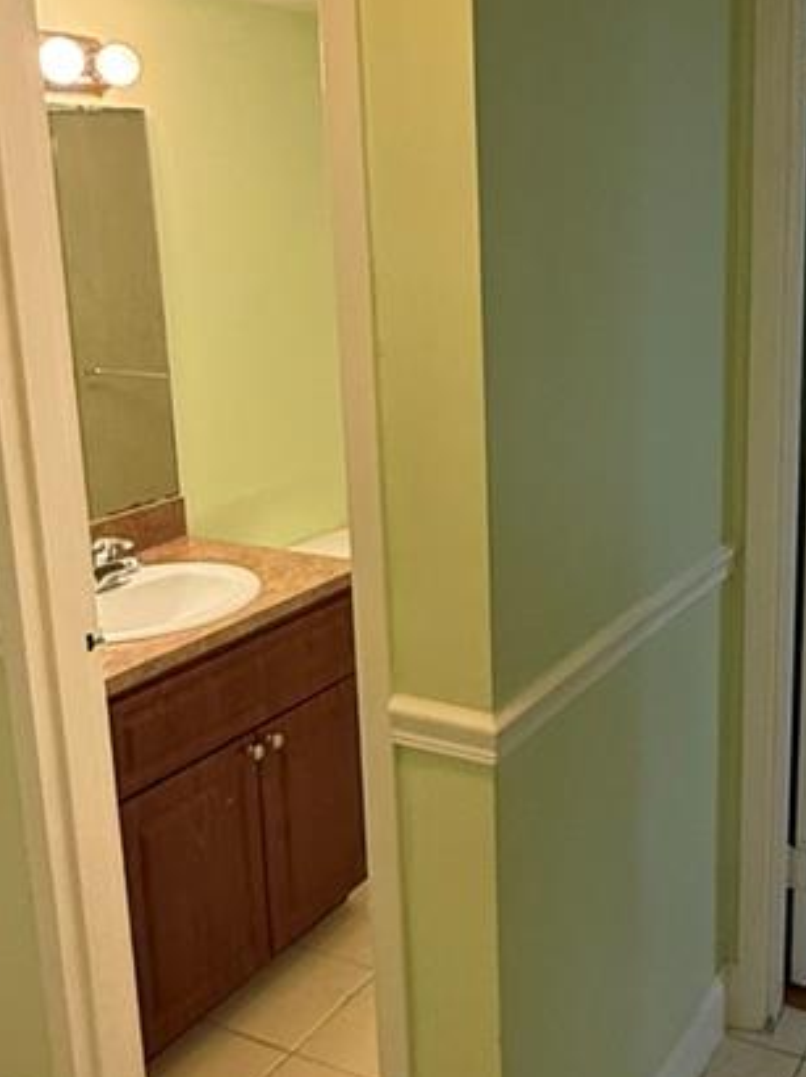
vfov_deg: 45.8
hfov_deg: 34.7
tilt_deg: -10.3
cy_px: 504
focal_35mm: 41
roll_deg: +1.7
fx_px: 1274
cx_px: 549
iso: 400
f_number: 2.2
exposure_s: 1/120
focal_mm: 2.22
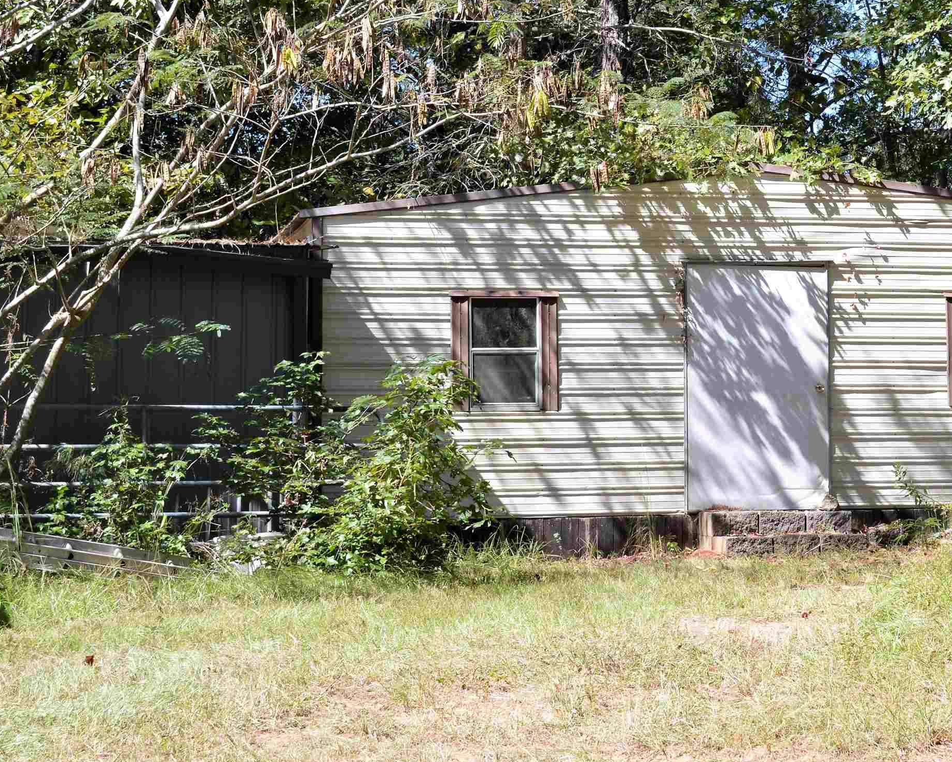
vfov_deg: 19.1
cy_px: 259
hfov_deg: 23.5
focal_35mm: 80
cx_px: 742
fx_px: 2254
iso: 100
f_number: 7.1
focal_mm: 34
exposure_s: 1/60
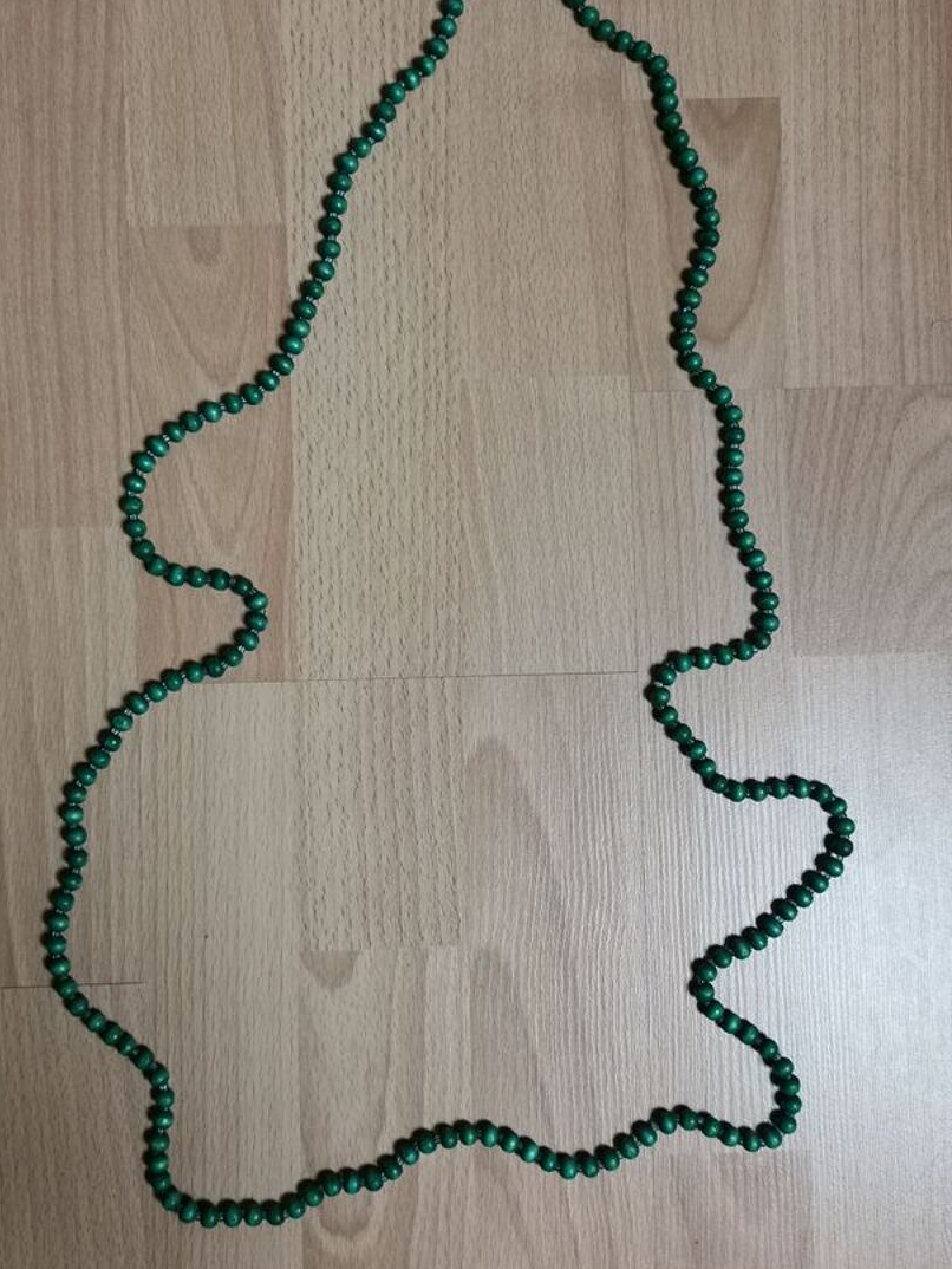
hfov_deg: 39.7
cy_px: 630
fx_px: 1320
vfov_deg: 51.3
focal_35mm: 36
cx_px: 446
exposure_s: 1/50
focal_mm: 5.58
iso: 250
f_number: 1.8
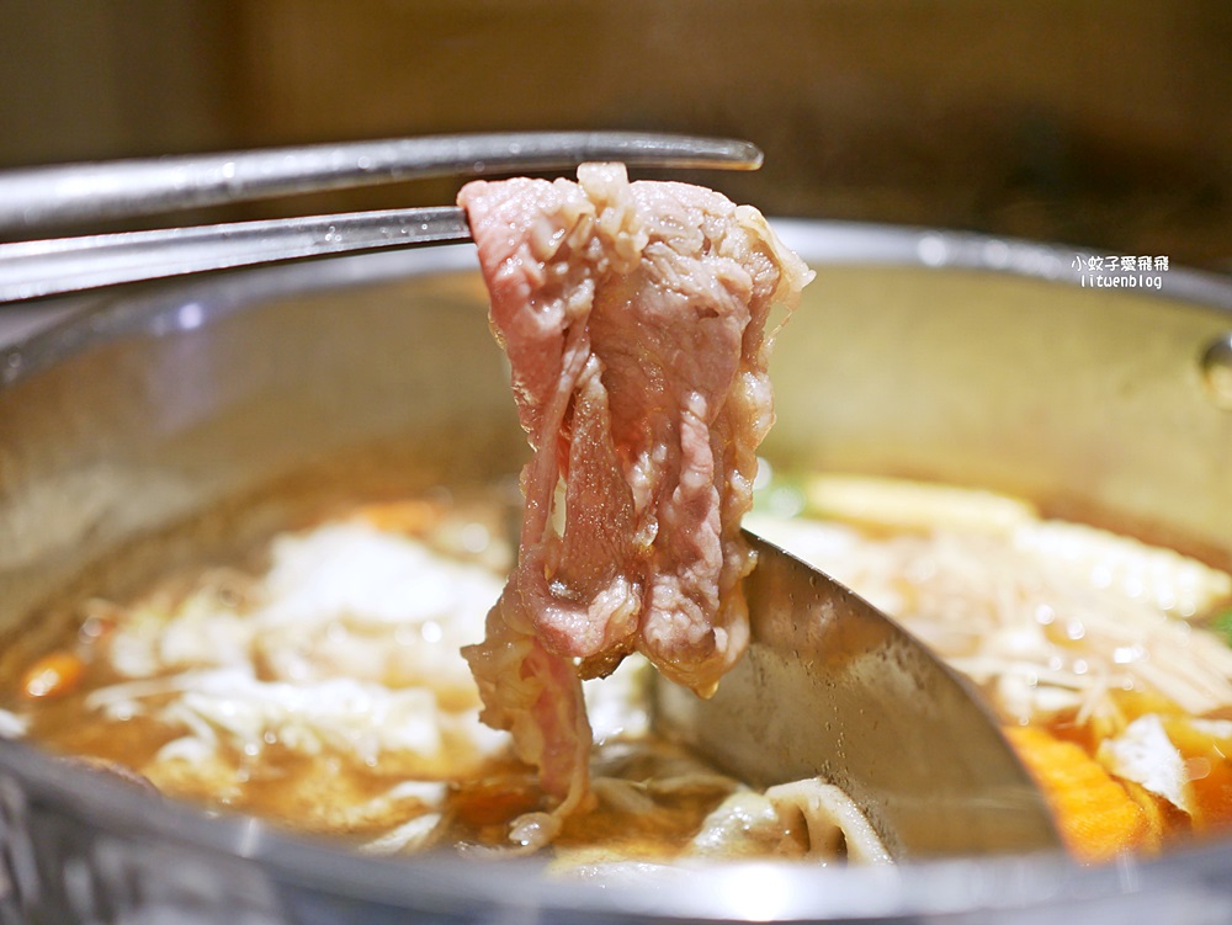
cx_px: 616
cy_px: 462
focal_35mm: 50
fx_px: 1780
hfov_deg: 38.2
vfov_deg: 29.1
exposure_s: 1/160
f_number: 1.8
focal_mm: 25
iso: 200
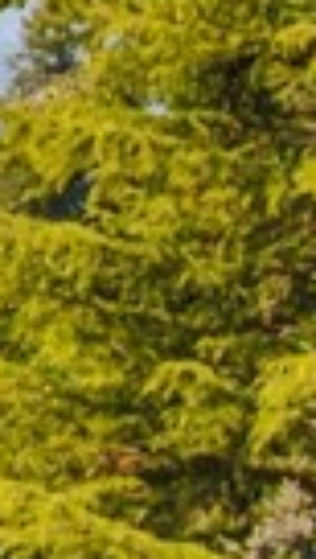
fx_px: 4462
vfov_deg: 7.0
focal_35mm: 301
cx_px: -1127
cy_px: -376
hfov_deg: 3.7
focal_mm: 24
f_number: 7.1
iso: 100
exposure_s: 1/800
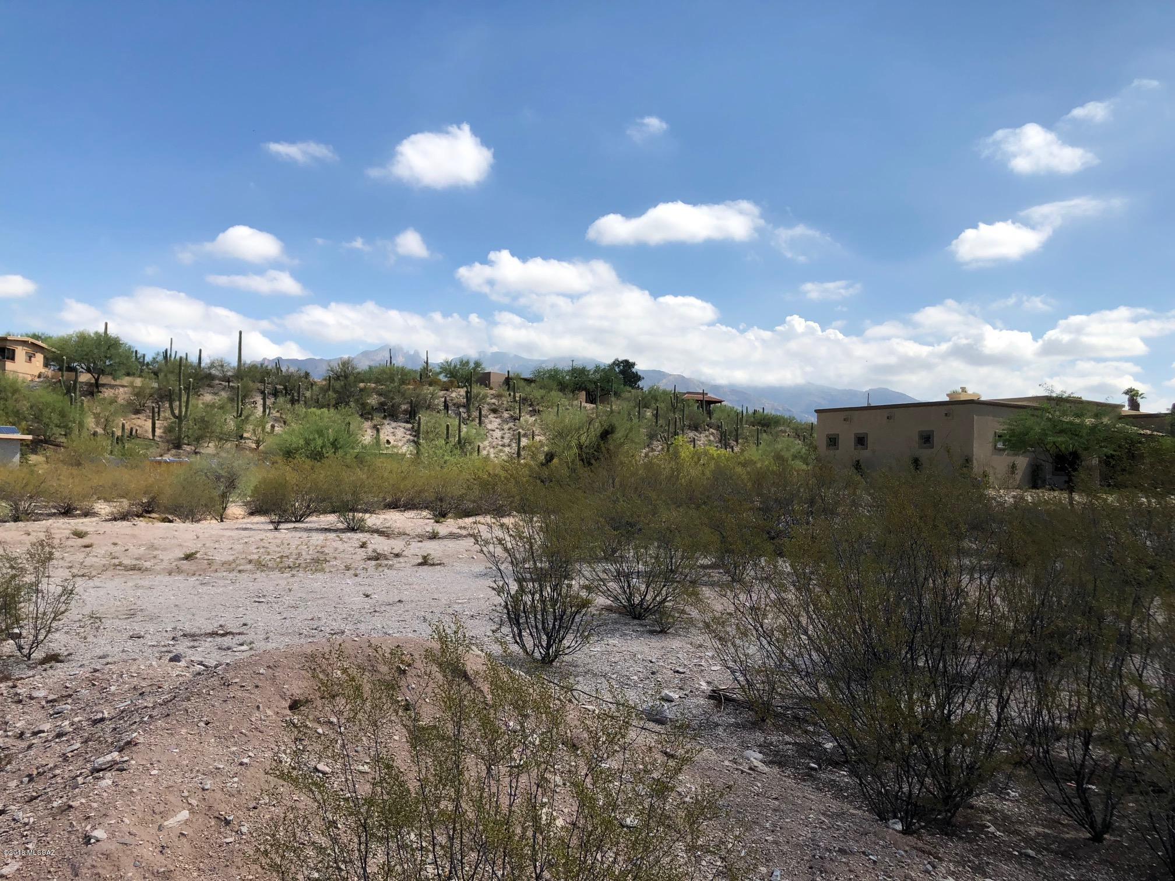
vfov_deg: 49.7
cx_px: 588
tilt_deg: +0.7
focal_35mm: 28
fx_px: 950
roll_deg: -1.2
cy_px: 440
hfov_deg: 63.4
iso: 20
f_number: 1.8
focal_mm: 3.99
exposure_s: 1/2525
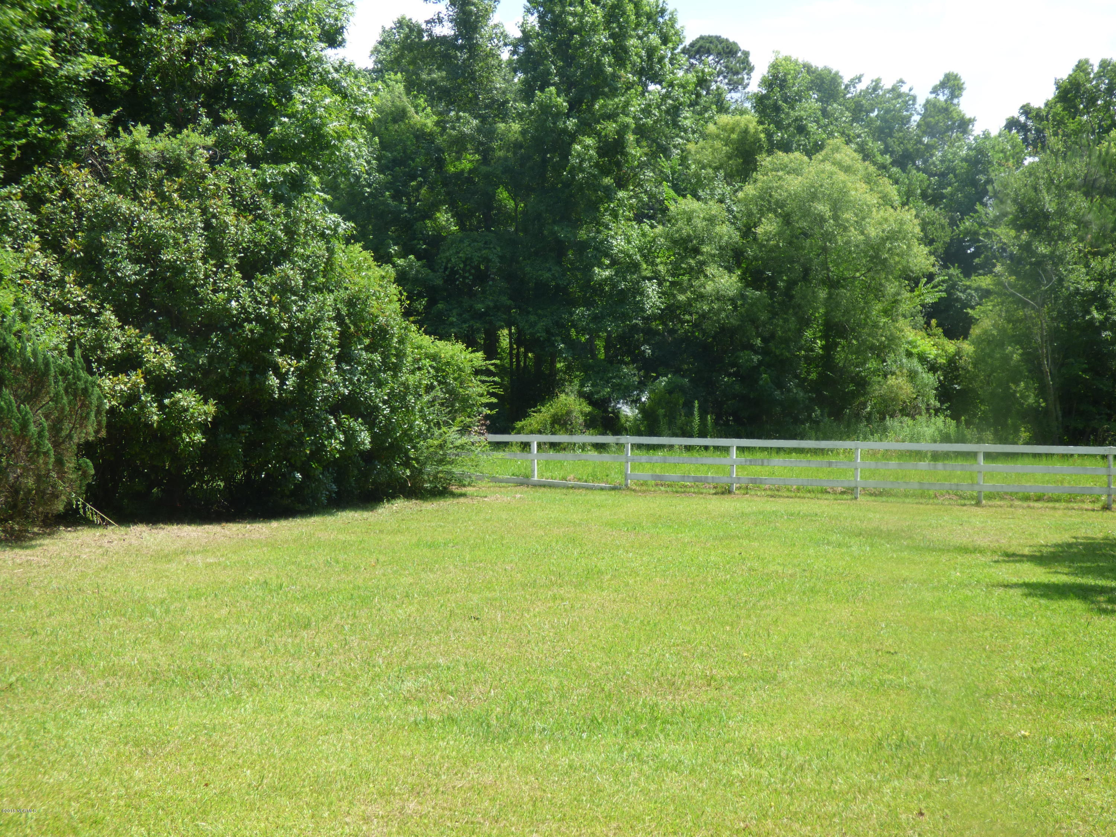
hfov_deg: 41.2
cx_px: 558
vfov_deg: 31.5
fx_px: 1483
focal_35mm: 46
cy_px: 418
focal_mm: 8.24
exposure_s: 1/400
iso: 100
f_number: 3.8
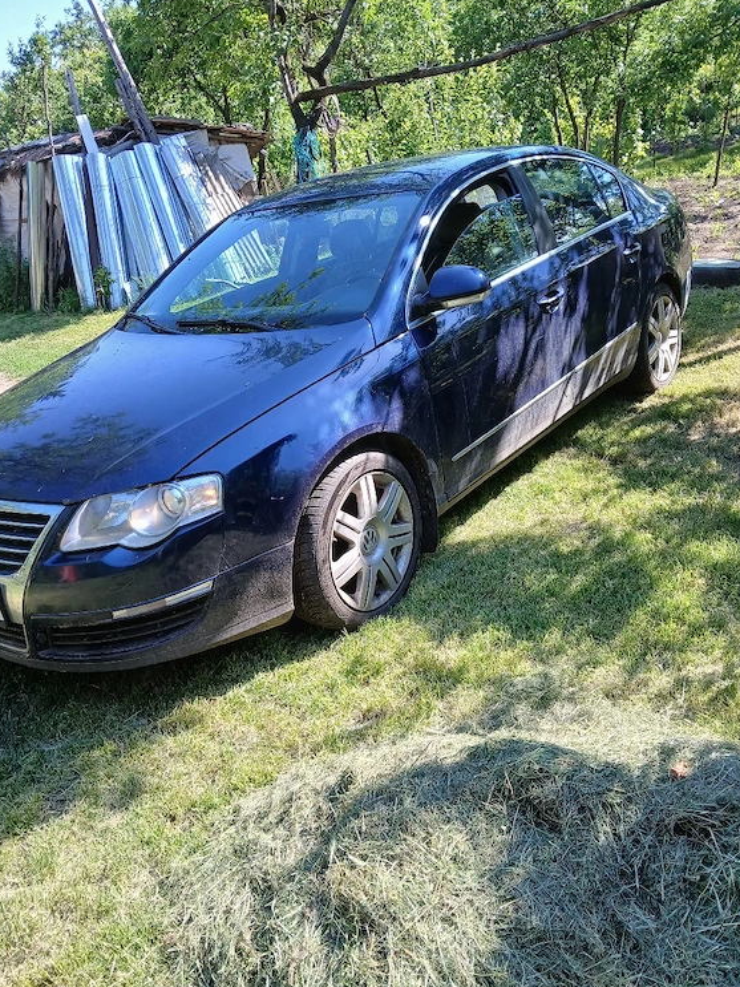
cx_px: 383
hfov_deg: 49.7
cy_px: 513
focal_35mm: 28
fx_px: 798
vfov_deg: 63.4
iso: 20
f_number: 1.8
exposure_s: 1/133
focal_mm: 3.98
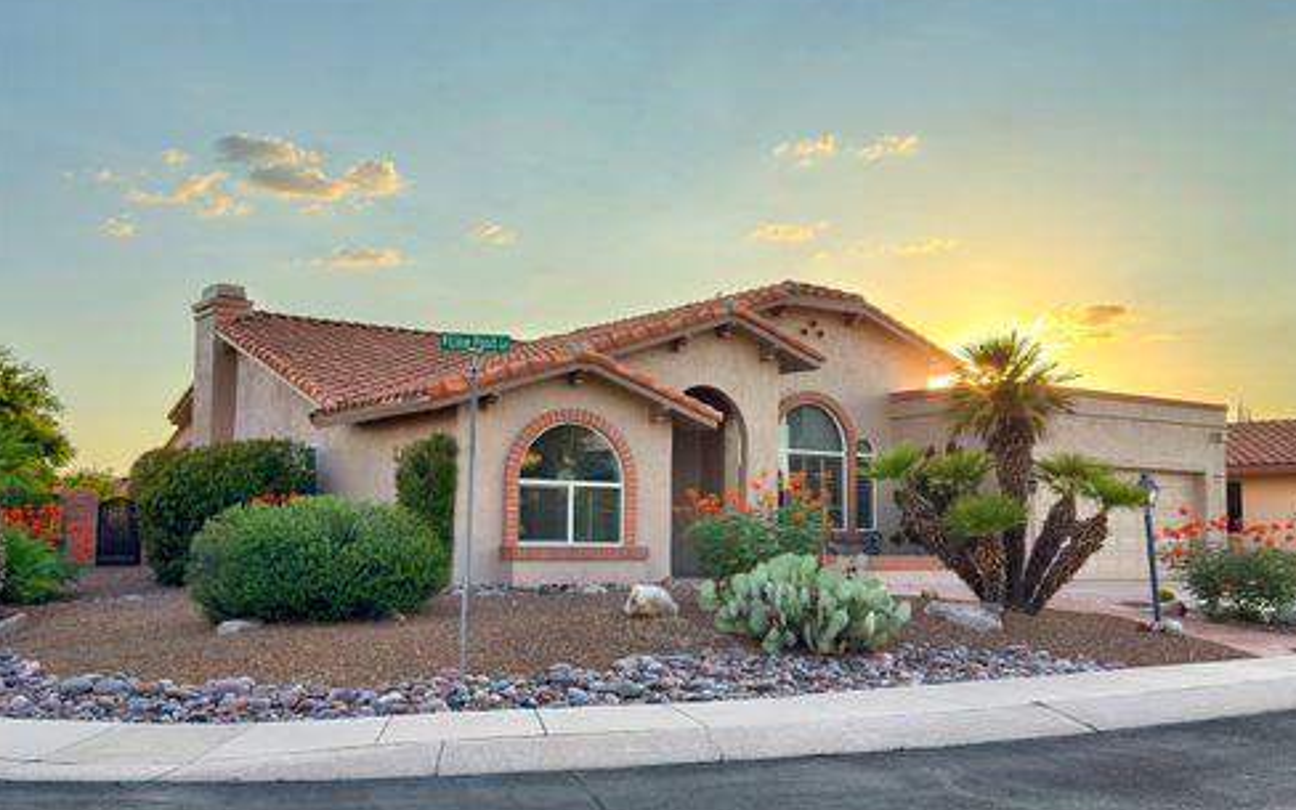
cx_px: 656
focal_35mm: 38
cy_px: 416
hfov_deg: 51.5
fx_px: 1342
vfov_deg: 33.6
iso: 80
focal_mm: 6.76
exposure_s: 1/2985
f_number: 1.78
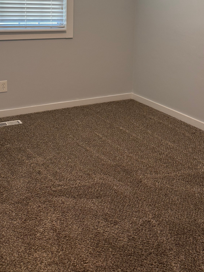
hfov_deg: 31.5
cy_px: 41
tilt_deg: -6.5
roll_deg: -2.5
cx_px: 104
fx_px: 361
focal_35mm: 46
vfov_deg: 39.0
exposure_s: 1/60
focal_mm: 6.76
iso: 125
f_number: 1.78
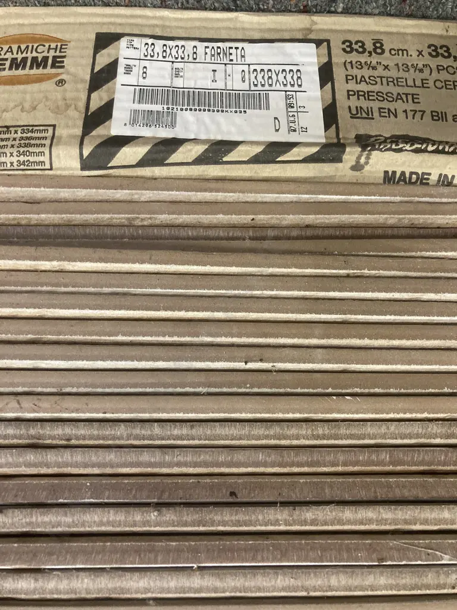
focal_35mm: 28
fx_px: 493
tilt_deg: -21.6
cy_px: 305
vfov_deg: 63.4
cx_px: 228
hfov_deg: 49.7
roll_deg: +0.0
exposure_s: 1/50
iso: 250
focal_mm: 3.99
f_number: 1.8
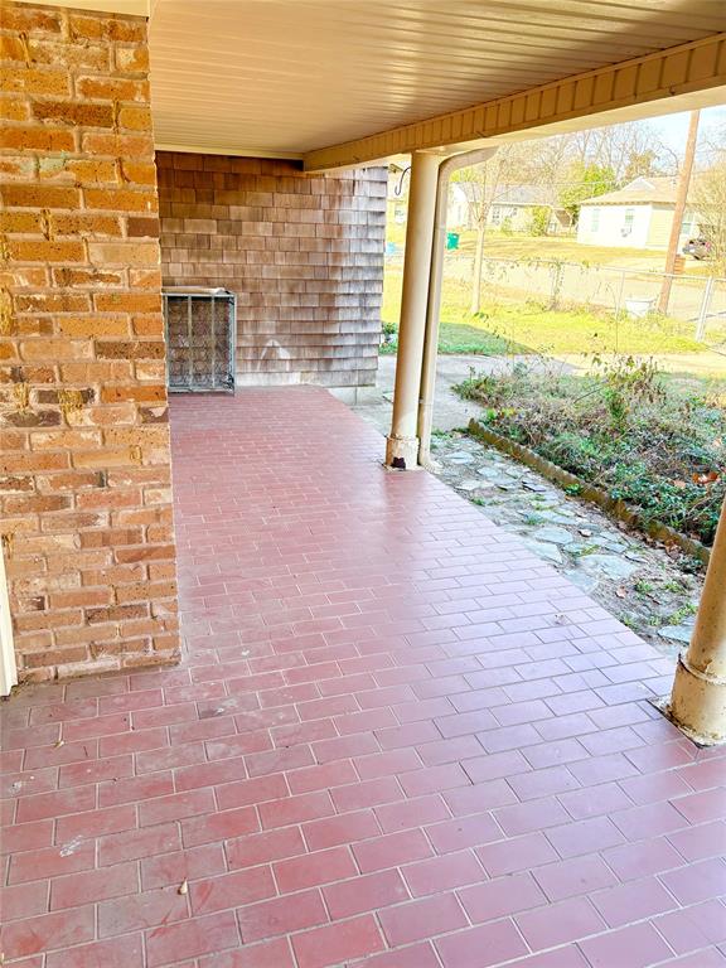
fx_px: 727
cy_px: 484
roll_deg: -3.3
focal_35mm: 26
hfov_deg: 53.1
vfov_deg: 67.3
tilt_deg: -18.7
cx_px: 363
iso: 64
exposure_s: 1/247
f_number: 1.6
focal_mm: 5.96
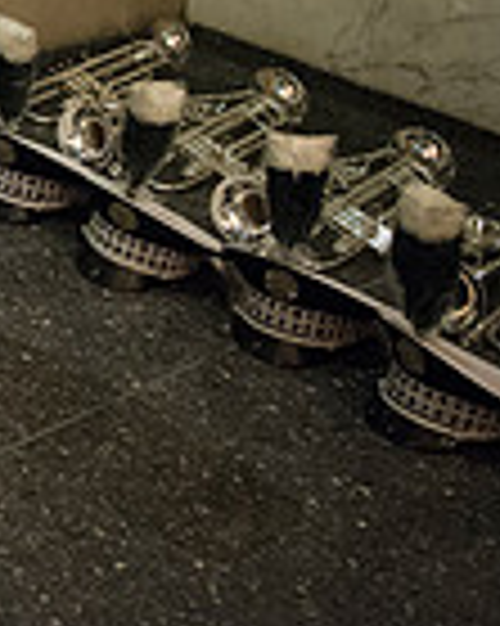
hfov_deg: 12.9
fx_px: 1741
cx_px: -667
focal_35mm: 94
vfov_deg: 18.9
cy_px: -187
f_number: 2.8
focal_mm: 24
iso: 8000
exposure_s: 1/160
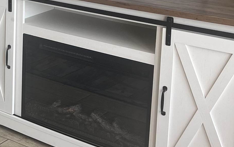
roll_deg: +1.1
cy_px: -26
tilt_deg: -11.3
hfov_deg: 20.9
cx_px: -55
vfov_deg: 13.8
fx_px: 587
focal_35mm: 92
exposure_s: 1/121
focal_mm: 5.7
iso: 50
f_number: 1.5
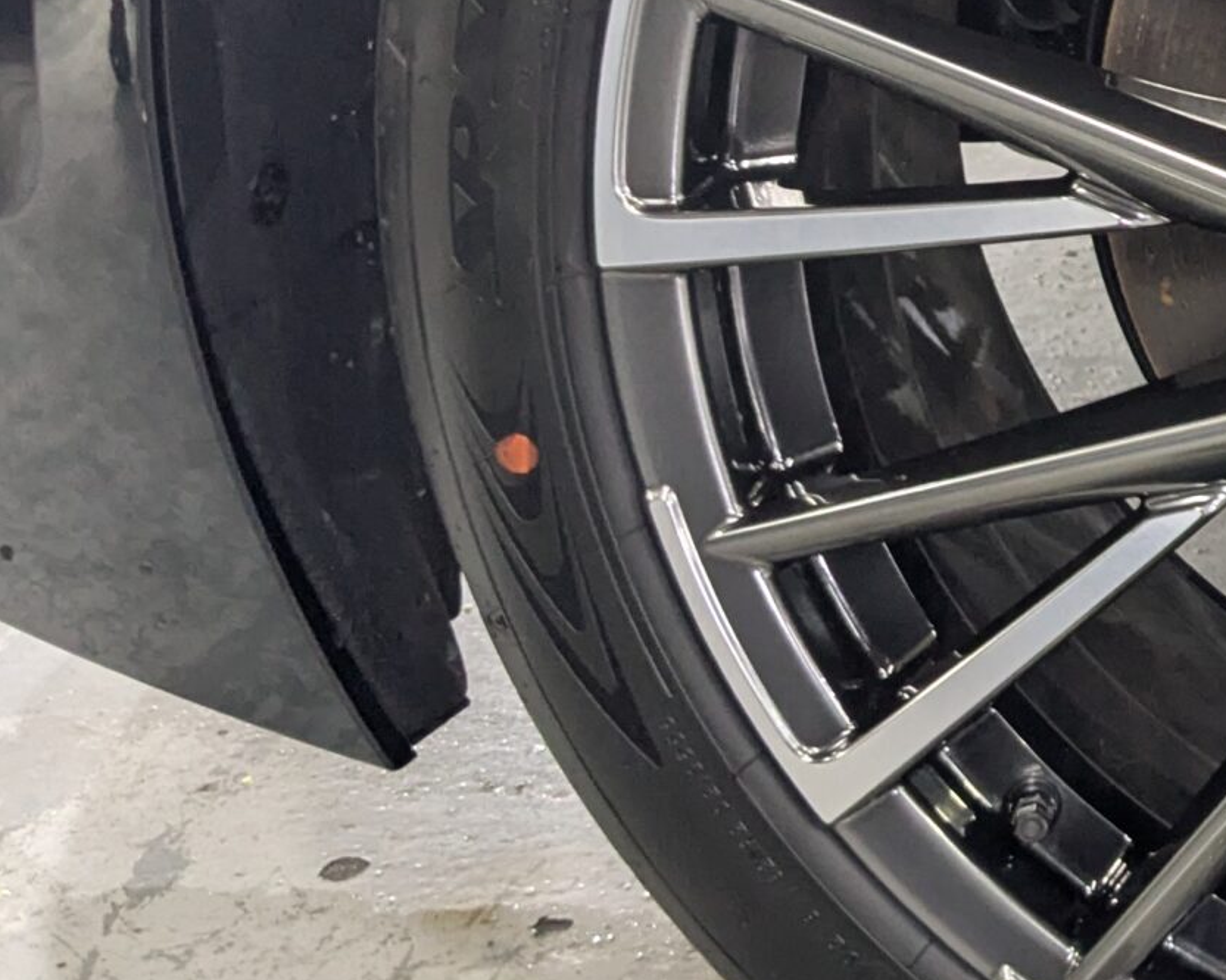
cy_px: 244
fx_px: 2938
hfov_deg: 21.0
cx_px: 1669
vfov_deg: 18.8
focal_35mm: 81
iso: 304
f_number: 1.73
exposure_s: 1/120
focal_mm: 4.38
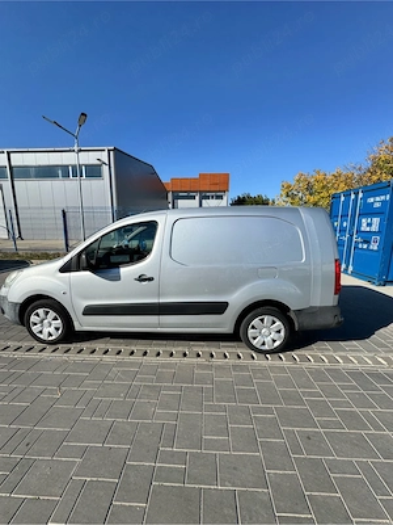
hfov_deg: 85.7
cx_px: 196
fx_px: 212
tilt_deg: -8.8
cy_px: 262
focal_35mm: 14
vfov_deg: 102.1
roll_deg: -1.8
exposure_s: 1/2494
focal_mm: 2.22
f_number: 2.2
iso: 50
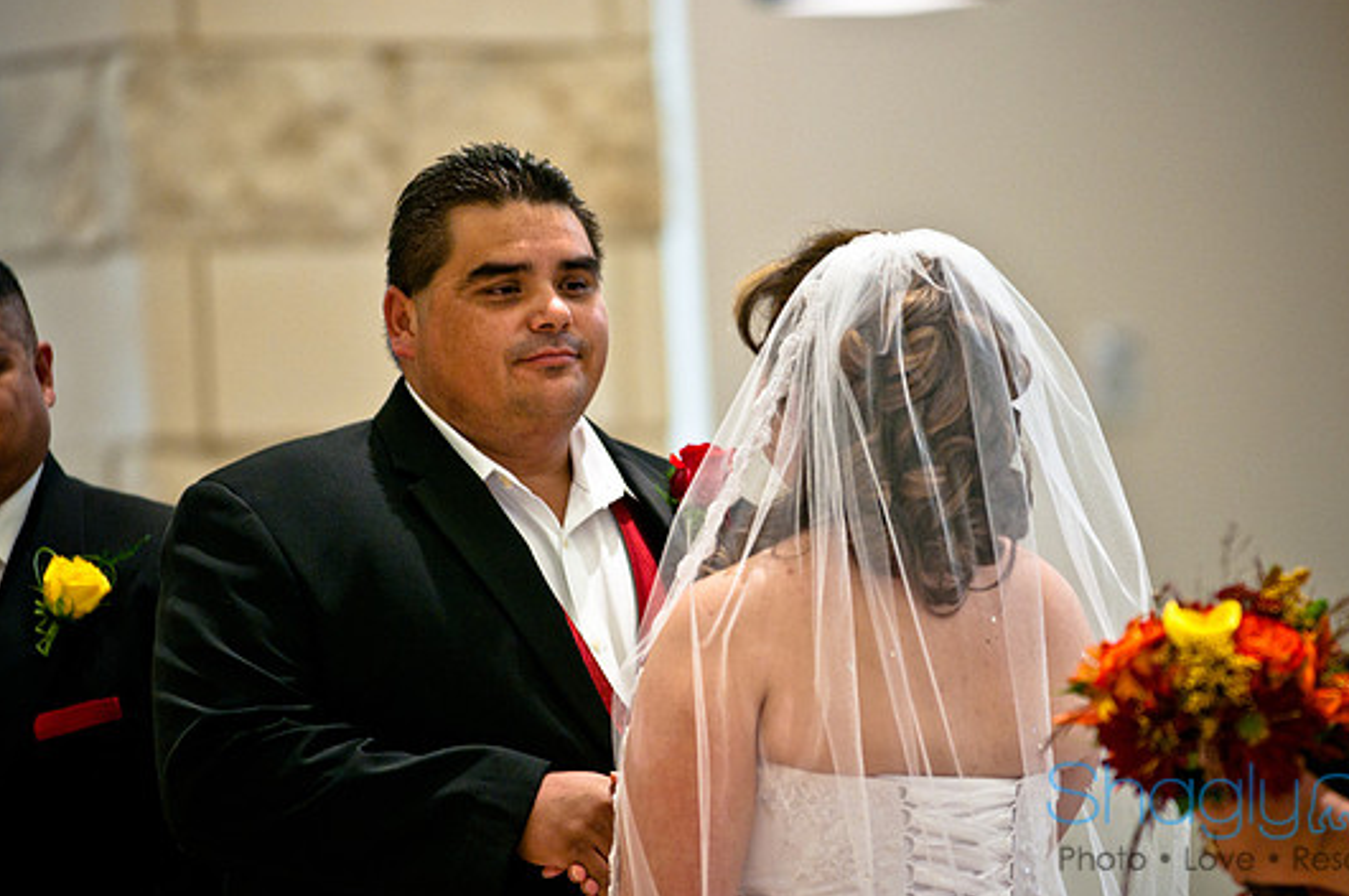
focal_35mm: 328
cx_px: 715
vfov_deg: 4.2
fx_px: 12276
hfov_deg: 6.3
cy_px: 434
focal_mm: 200
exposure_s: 1/100
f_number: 2.8
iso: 400
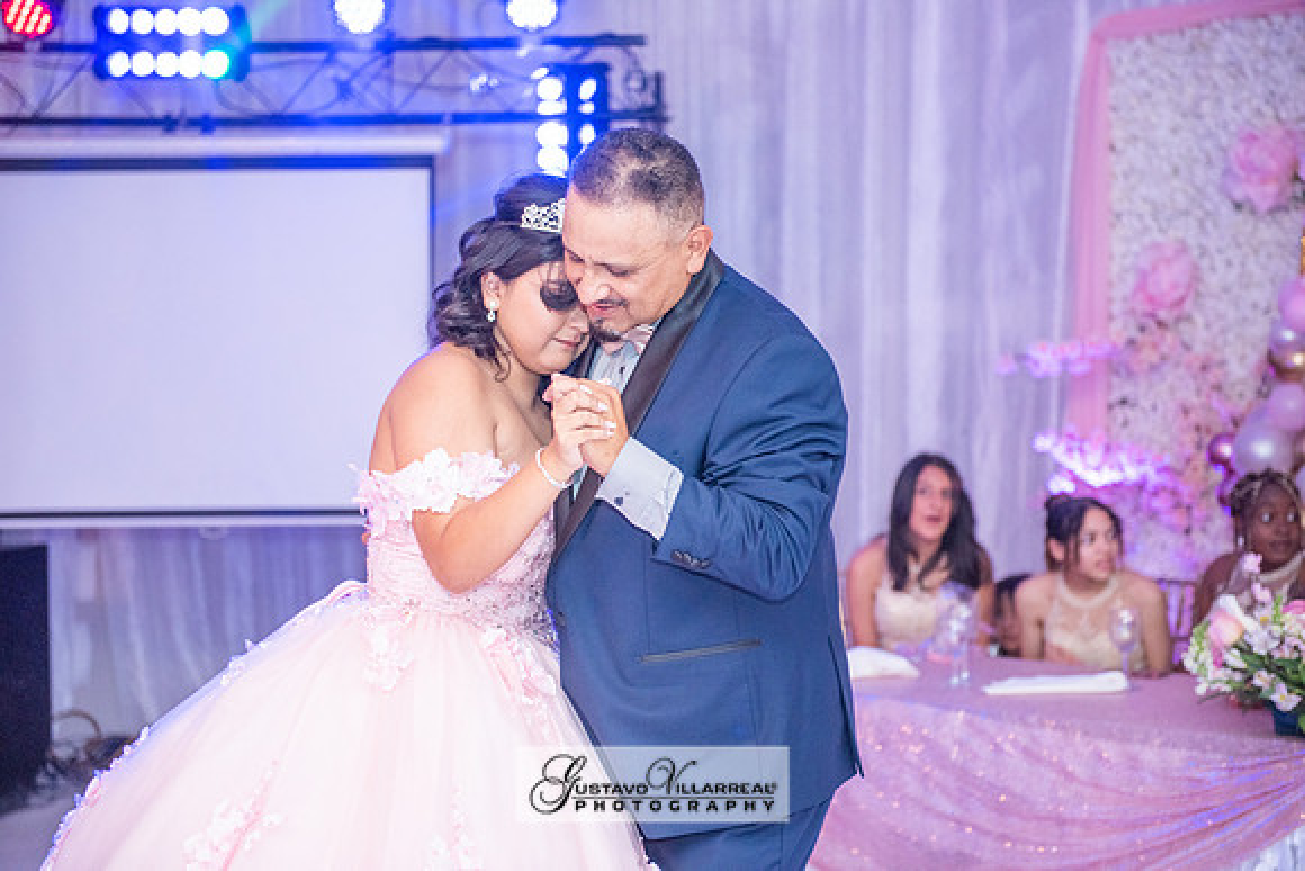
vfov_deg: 19.5
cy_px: 436
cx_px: 652
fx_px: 2538
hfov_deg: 28.8
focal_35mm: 70
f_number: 2.8
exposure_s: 1/160
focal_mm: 70
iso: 1250
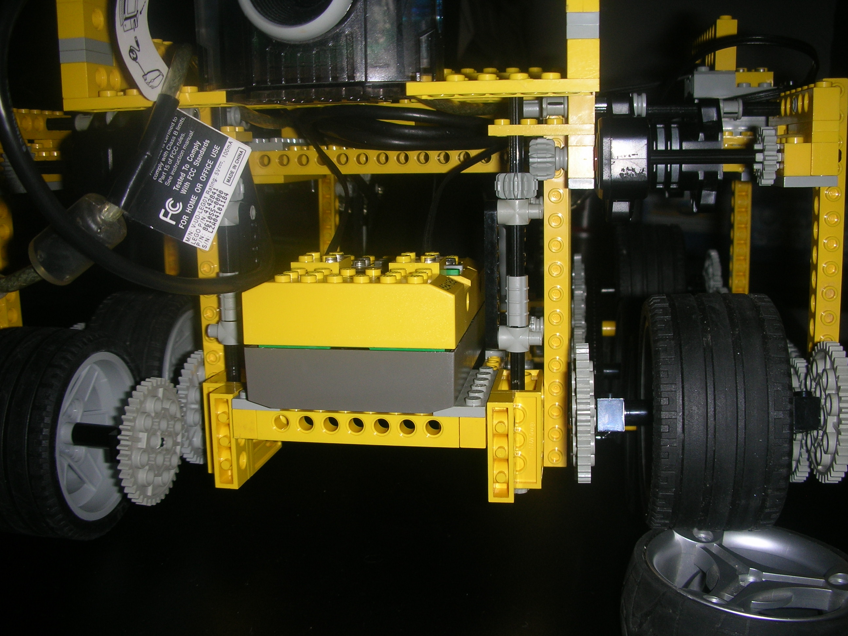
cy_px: 318
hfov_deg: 52.6
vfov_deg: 40.7
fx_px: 857
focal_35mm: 35
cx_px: 424
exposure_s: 1/60.1
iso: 50
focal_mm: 5.8
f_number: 3
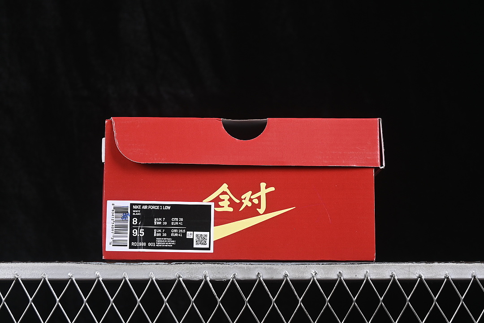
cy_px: 162
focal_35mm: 75
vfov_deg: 18.2
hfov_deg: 27.0
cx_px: 242
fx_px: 1008
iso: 160
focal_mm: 50
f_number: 7.1
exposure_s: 1/60
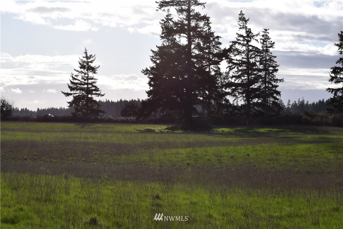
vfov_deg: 16.6
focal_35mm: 82
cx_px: 172
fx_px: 786
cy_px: 114
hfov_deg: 24.6
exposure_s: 1/500
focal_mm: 55
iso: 200
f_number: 11
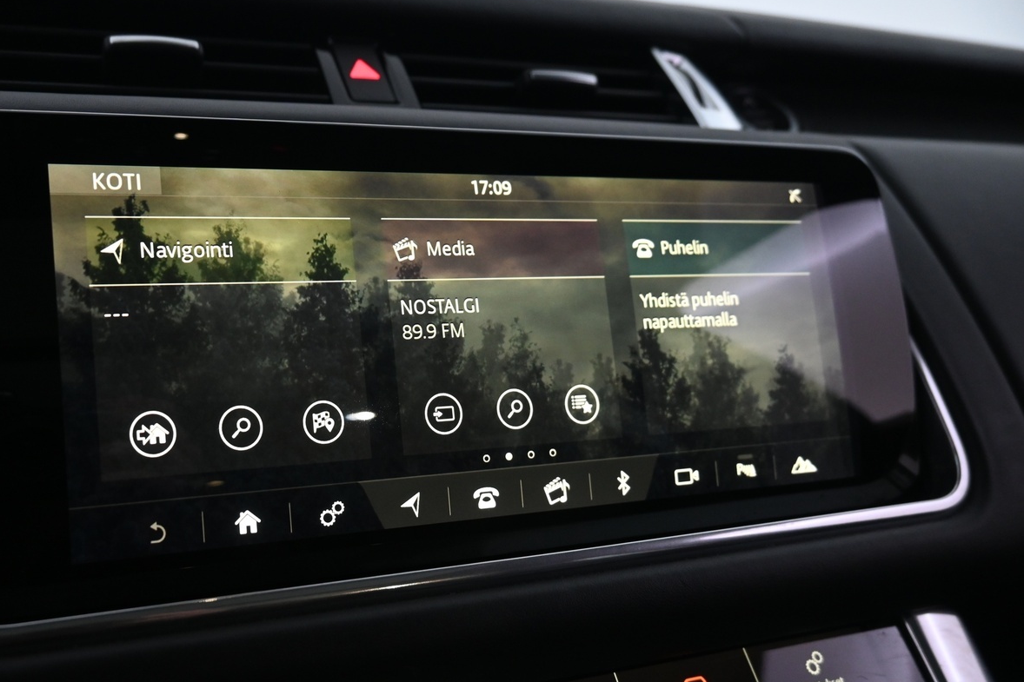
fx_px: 938
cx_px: 369
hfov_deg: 56.4
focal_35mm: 33
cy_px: 373
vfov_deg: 39.9
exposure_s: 1/25
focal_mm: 16
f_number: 4
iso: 900
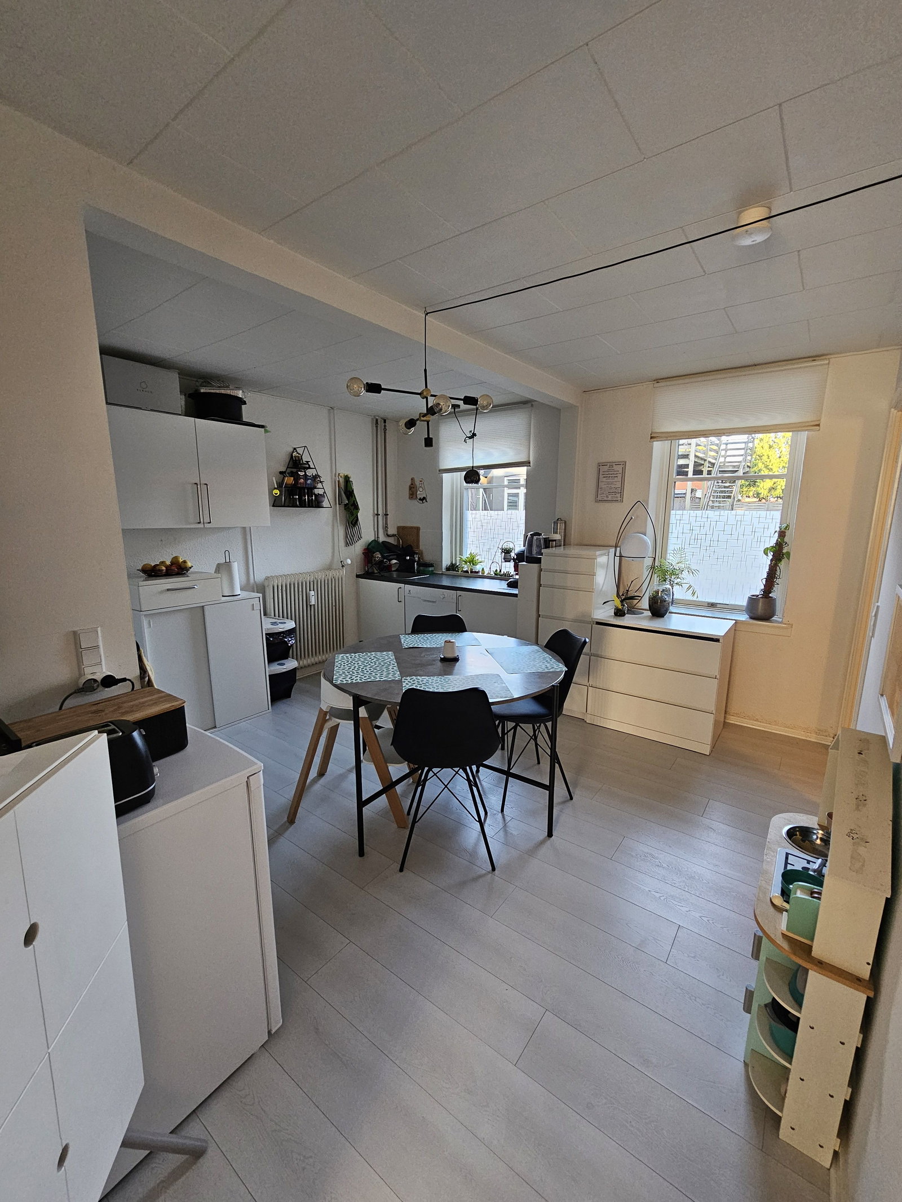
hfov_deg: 89.9
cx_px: 451
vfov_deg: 106.2
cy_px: 601
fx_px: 452
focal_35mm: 13
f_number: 2.2
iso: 250
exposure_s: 1/50
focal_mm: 2.2
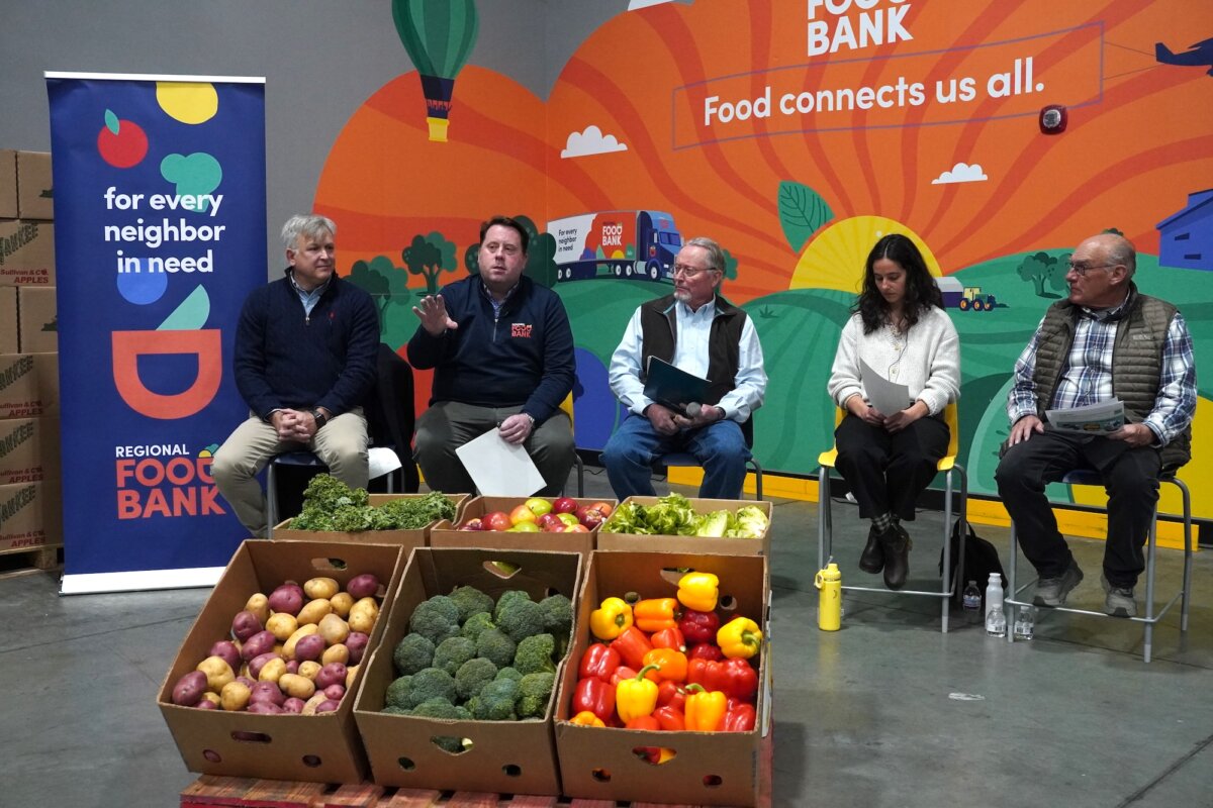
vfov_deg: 37.6
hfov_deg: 54.1
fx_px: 1188
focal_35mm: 35
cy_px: 404
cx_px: 606
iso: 2500
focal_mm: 23.5
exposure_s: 1/200
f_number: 4.5
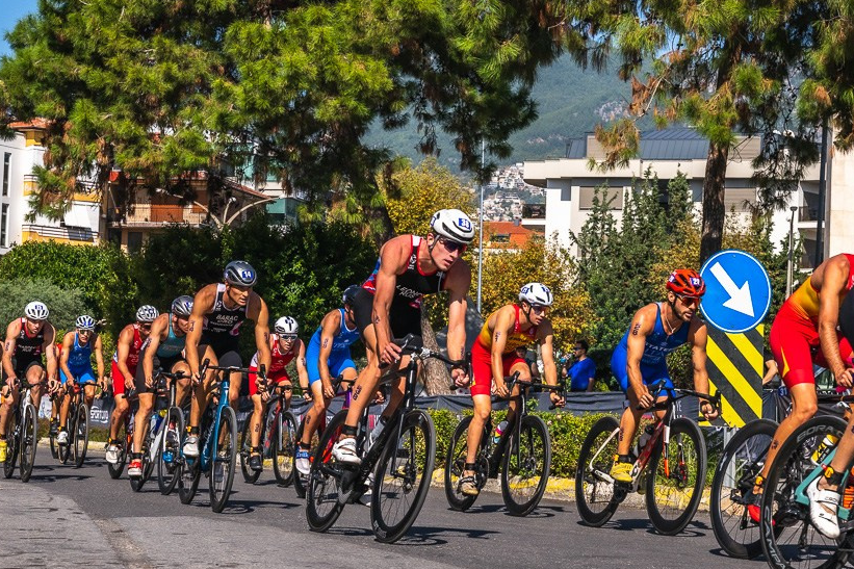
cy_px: 343
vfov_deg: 14.8
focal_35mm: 92
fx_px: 2182
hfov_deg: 22.1
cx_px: 436
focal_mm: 59
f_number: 9
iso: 320
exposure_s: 1/1600
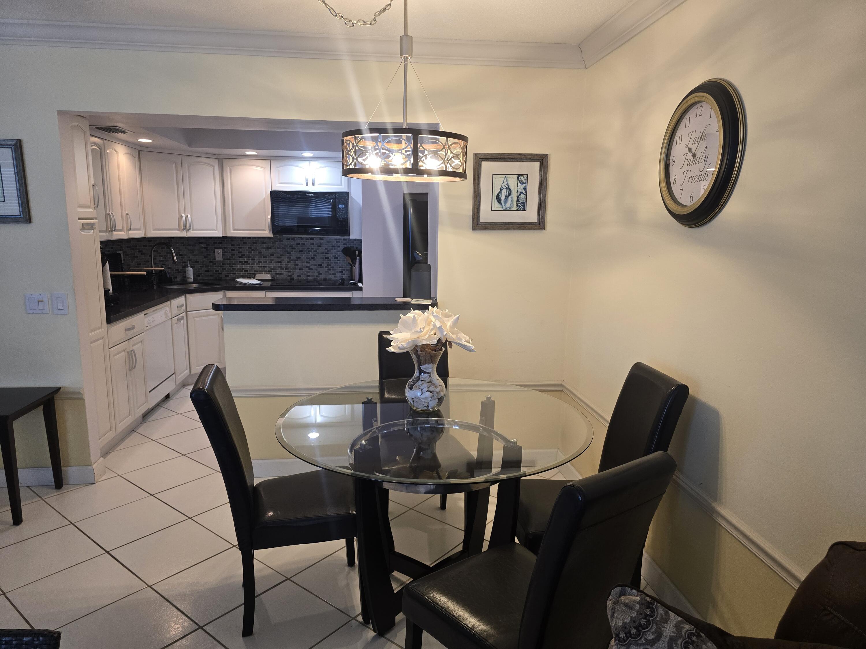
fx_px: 575
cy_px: 324
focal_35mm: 23
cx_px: 433
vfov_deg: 58.9
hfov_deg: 73.9
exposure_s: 1/120
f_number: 1.7
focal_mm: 6.3
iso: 250
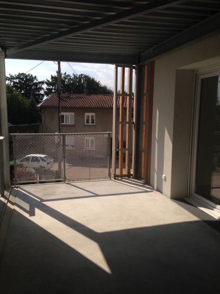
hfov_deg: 42.9
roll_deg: -1.2
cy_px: 147
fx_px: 280
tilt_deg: -6.1
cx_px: 110
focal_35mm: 33
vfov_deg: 55.4
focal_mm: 4.12
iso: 50
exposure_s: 1/2358
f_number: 2.4
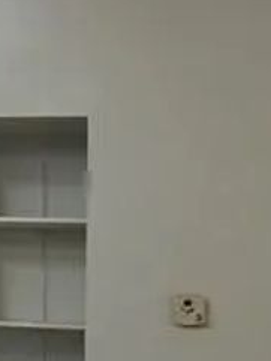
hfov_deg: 15.7
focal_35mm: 92
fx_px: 959
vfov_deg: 20.2
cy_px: 416
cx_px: 278
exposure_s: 1/60
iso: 80
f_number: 1.6
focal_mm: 5.1
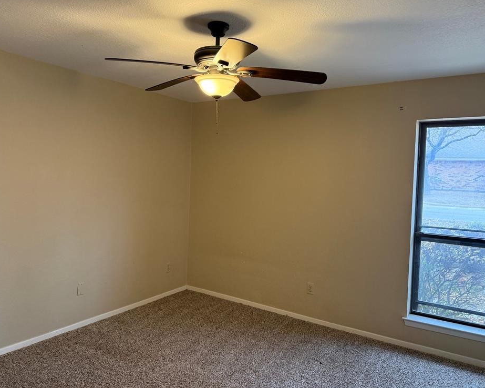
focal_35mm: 26
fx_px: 373
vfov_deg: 54.9
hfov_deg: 66.0
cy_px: 188
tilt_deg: -0.6
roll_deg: -2.6
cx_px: 237
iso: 250
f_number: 1.78
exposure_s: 1/60
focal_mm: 6.76
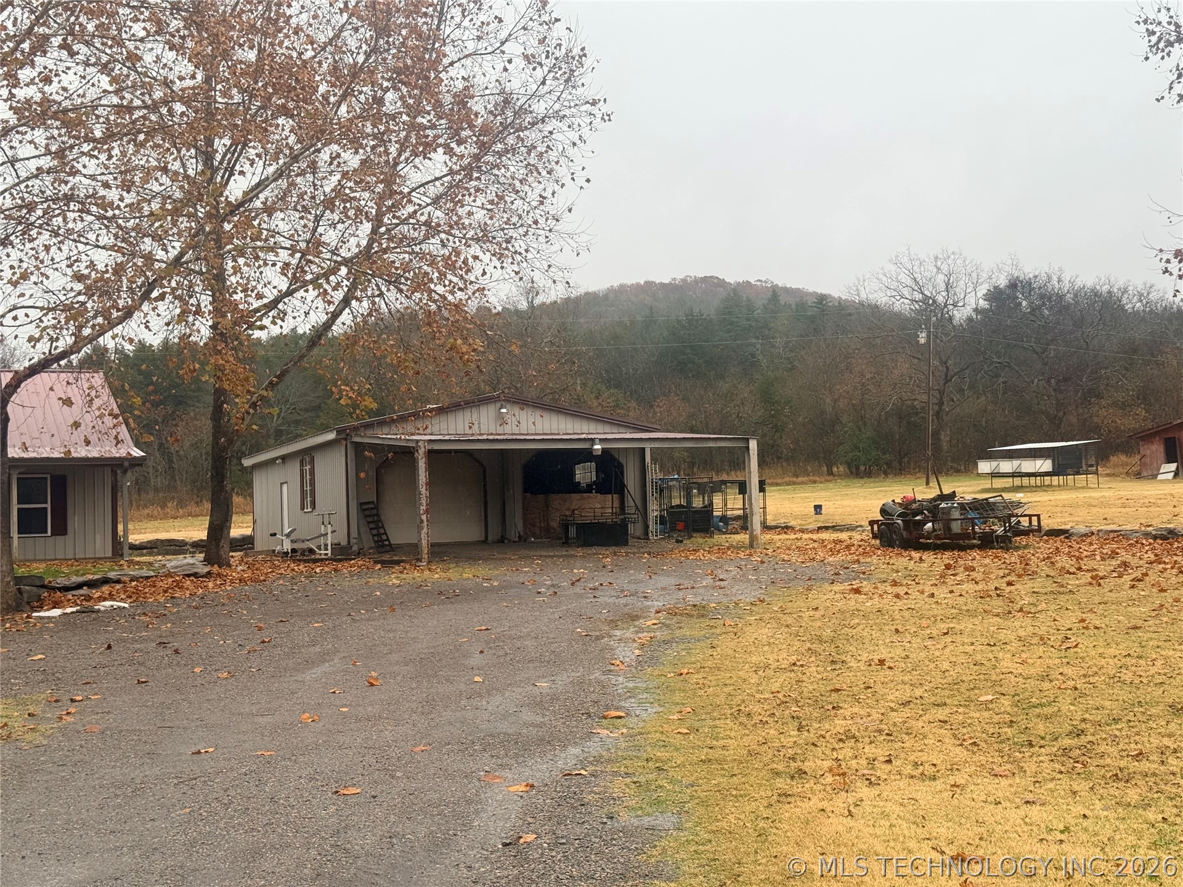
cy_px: 444
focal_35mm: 48
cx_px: 592
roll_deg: +2.8
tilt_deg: +4.9
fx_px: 1640
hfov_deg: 39.7
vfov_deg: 30.3
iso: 64
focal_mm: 6.76
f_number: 1.78
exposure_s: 1/545
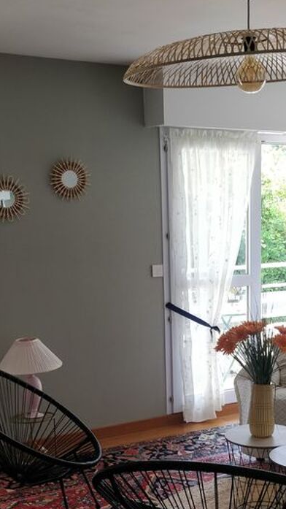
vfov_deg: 40.7
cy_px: 344
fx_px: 674
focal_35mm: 50
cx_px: 223
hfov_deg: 23.6
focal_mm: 4.1
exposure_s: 1/100
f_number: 1.7
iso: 250
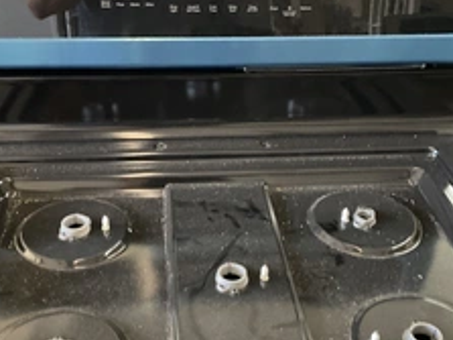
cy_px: 175
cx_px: 211
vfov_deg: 28.0
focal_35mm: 52
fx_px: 680
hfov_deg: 36.8
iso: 250
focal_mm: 3
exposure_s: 1/60
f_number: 1.8
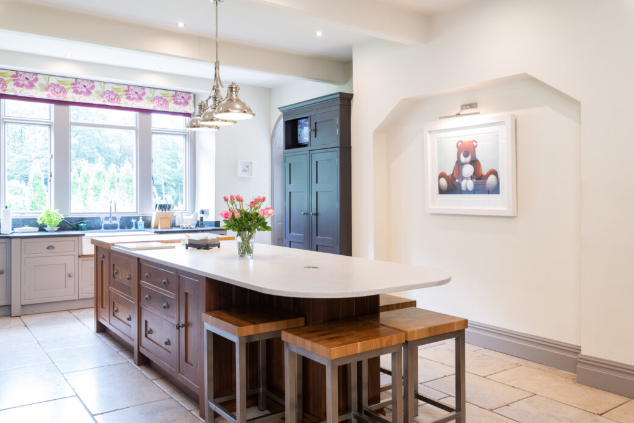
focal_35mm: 30
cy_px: 212
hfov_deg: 61.9
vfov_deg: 43.6
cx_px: 317
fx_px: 528
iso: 400
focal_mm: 30
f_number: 8
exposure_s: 1/6
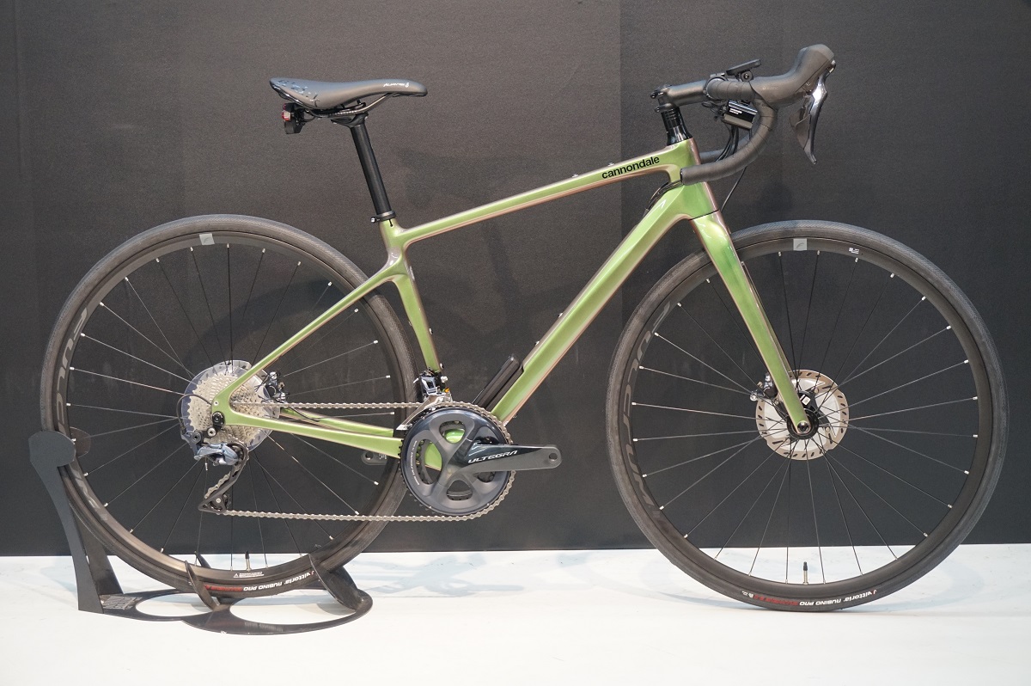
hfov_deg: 35.1
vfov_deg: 23.7
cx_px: 516
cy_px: 343
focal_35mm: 57
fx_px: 1631
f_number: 5.6
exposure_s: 1/60
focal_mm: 38
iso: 640
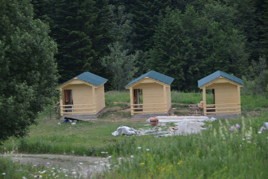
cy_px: 90
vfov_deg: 13.0
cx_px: 134
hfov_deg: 19.5
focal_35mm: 105
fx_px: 782
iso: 180
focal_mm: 105
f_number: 5.3
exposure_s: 1/125
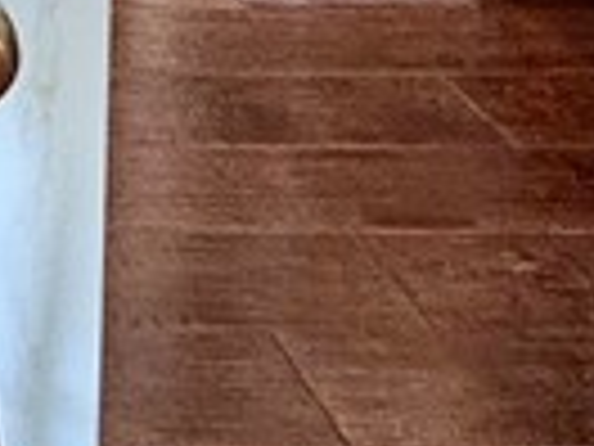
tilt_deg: -3.5
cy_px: -784
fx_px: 1870
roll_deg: +0.0
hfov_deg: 14.9
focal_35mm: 109
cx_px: -580
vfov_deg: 10.6
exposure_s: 1/120
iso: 200
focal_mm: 2.22
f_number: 2.2
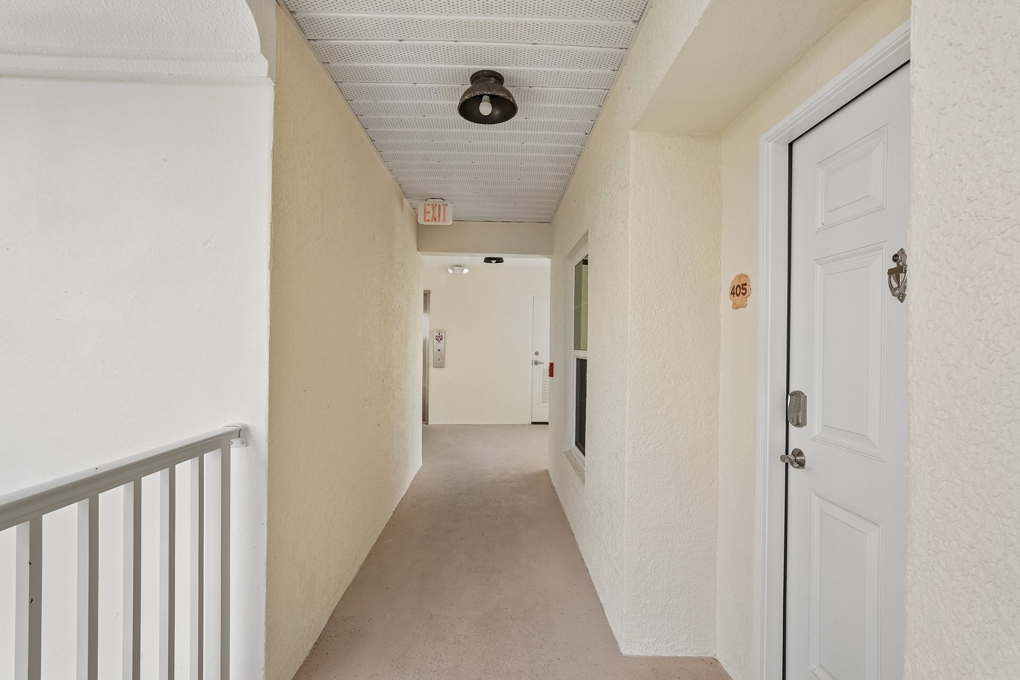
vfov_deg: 73.7
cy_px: 340
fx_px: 453
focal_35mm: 16
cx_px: 510
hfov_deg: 96.7
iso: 400
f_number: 8
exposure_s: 1/320
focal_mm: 16
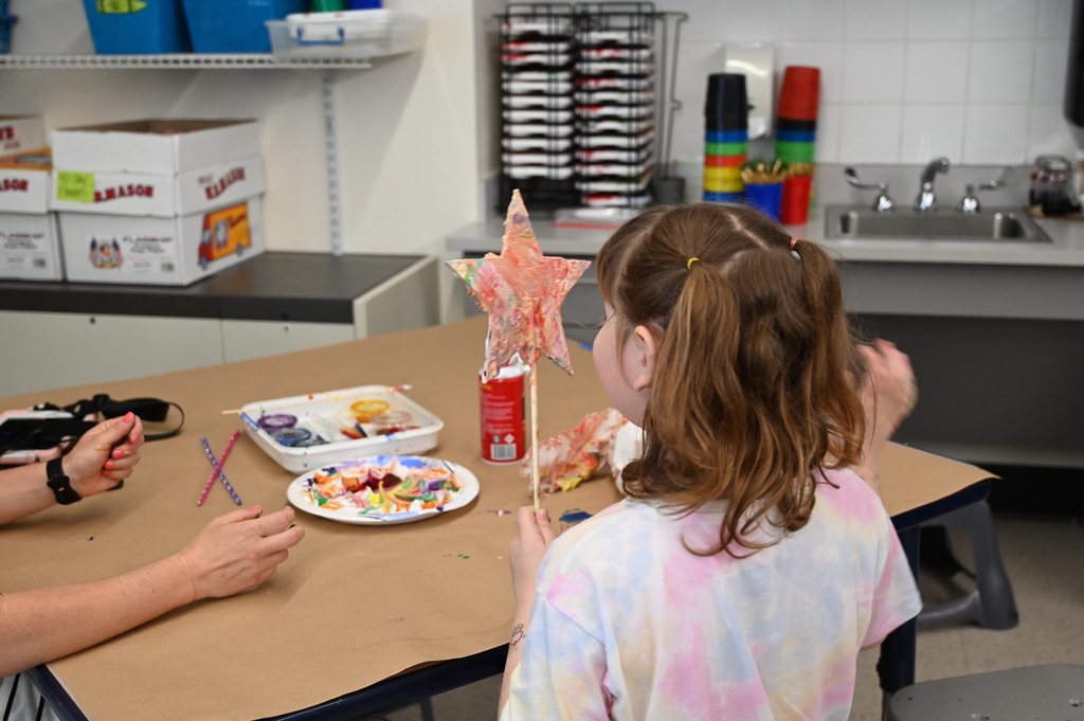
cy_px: 360
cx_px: 542
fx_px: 1264
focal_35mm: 42
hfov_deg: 46.4
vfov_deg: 31.8
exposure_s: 1/125
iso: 1800
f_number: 4
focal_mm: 42
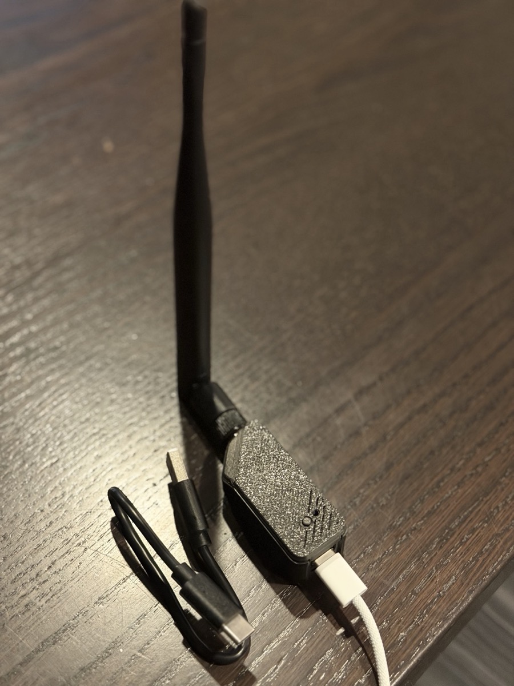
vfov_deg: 39.7
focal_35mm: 48
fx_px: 950
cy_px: 343
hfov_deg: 30.3
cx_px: 257
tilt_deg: -53.5
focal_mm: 6.76
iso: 640
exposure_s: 1/24
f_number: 1.78
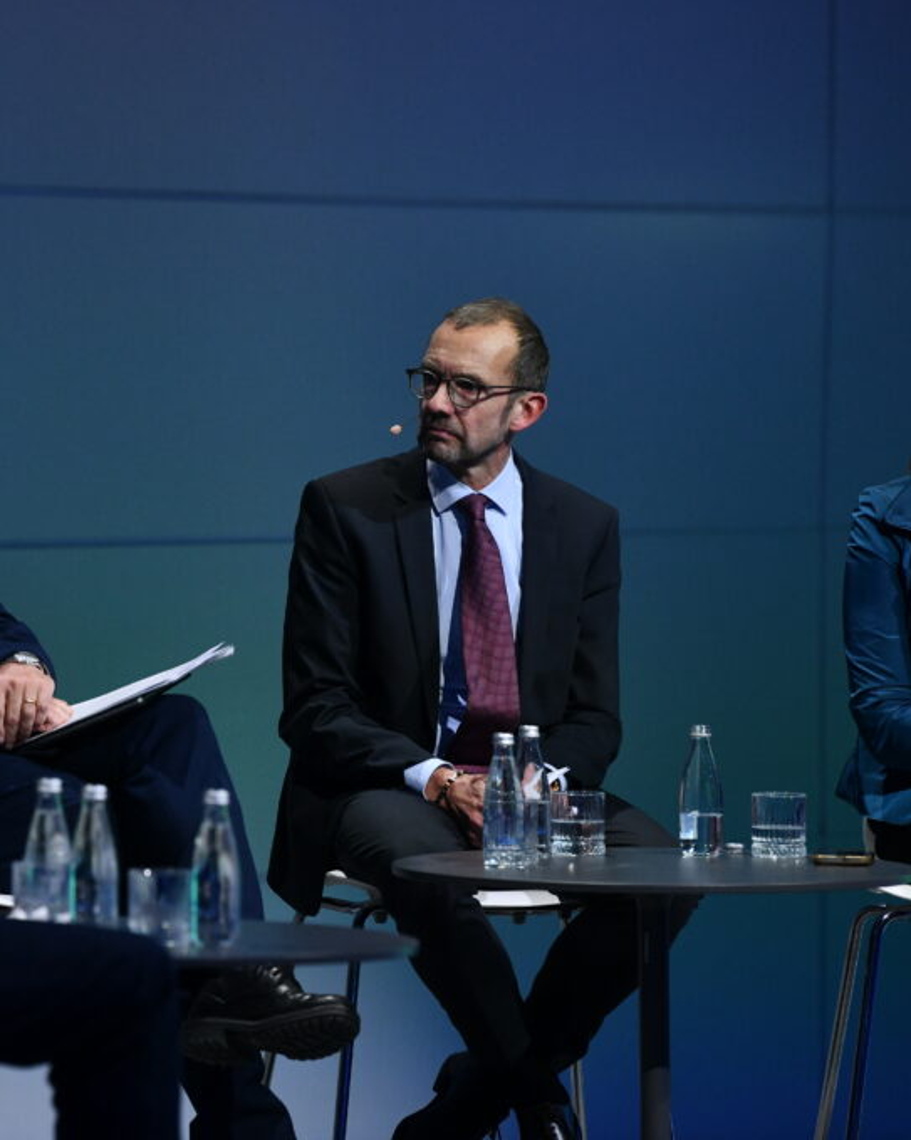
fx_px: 9540
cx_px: 161
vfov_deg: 6.8
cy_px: 572
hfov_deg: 5.5
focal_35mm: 283
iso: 1600
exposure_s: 1/320
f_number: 4.5
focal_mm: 200
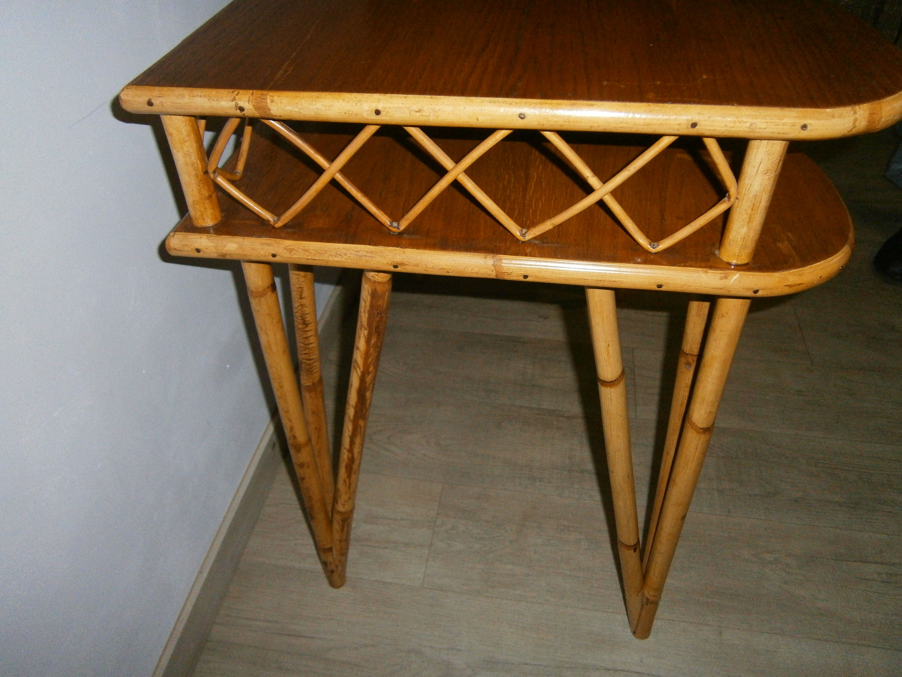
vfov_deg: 53.1
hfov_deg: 67.3
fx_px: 677
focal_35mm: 26
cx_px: 451
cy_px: 338
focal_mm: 4.7
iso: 400
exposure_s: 1/250
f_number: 2.8
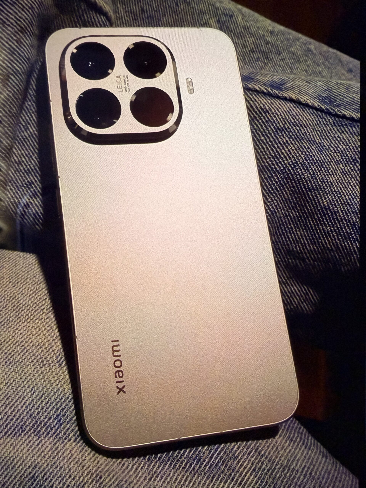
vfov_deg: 71.6
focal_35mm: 24
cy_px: 244
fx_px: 338
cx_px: 183
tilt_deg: -73.0
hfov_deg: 56.8
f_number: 2.2
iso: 400
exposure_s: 1/60
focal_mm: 2.22
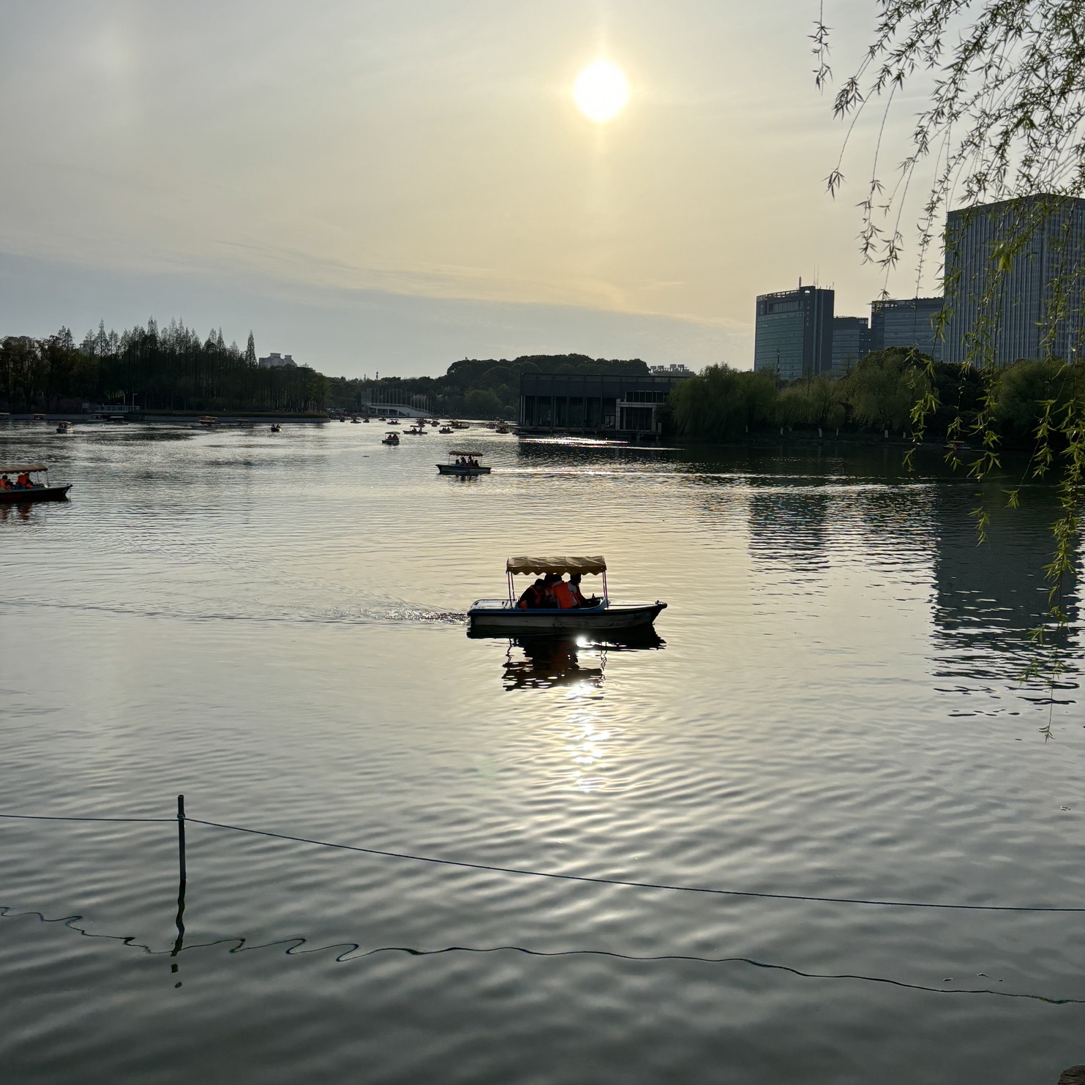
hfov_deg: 52.5
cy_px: 418
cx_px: 538
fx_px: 1099
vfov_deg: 52.1
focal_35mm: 31
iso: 50
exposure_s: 1/9091
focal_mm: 5.96
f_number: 1.6
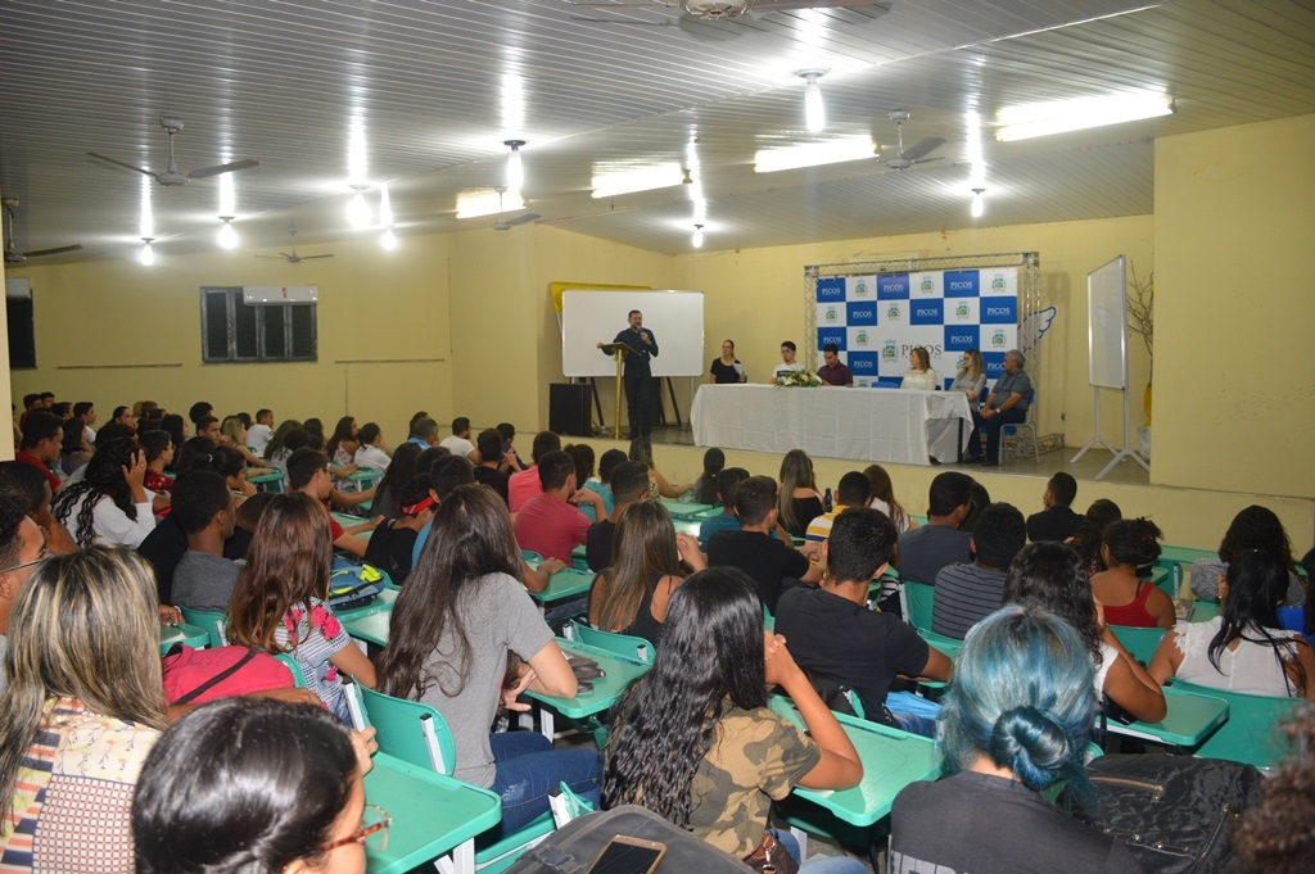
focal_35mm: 27
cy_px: 437
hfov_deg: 67.4
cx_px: 658
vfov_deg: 47.9
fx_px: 985
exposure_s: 1/60
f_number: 3.5
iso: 500
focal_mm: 18
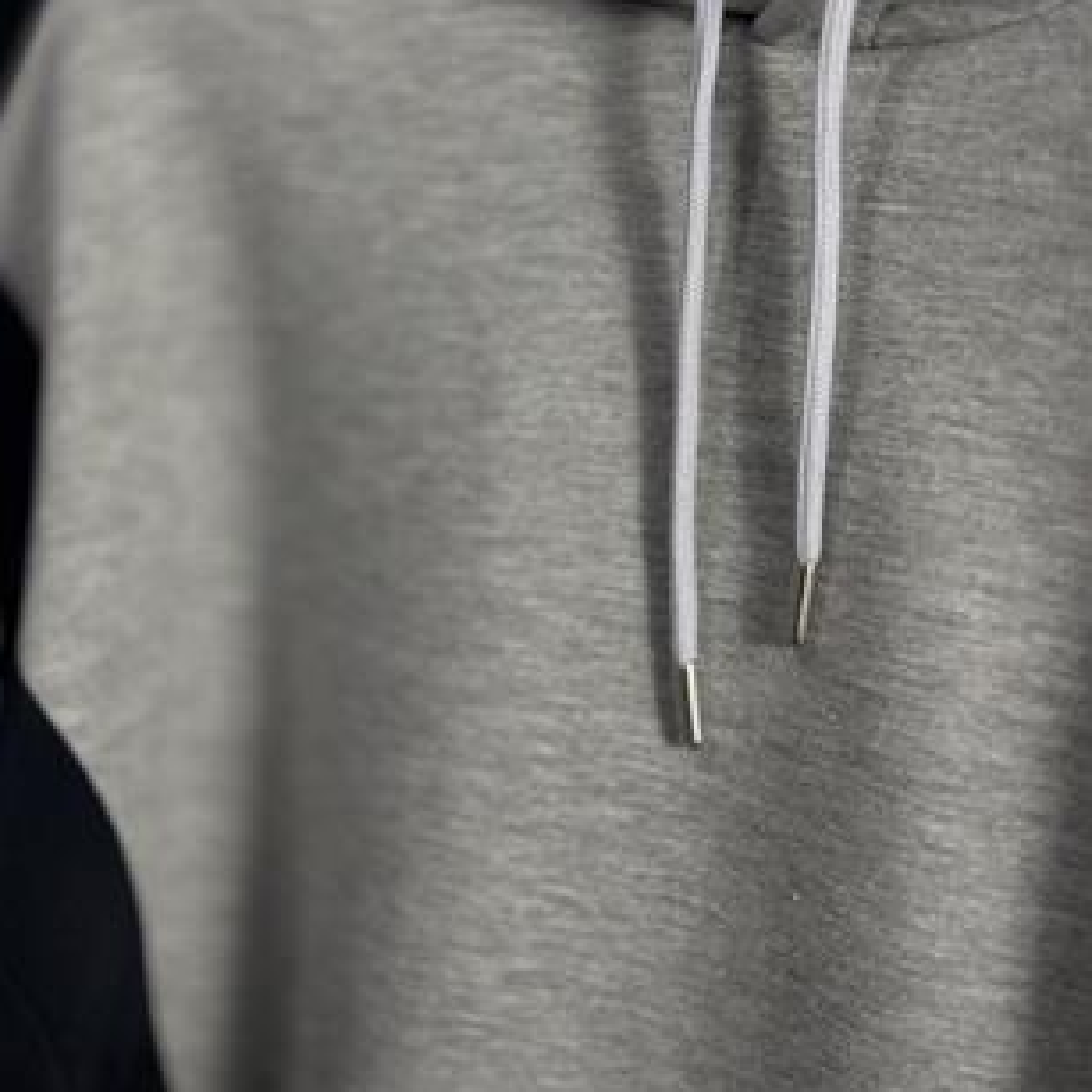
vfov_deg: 29.9
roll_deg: +0.2
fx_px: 2034
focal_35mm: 57
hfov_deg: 30.0
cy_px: 411
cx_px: 548
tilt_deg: -8.9
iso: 64
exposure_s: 1/108
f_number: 1.78
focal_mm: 6.86
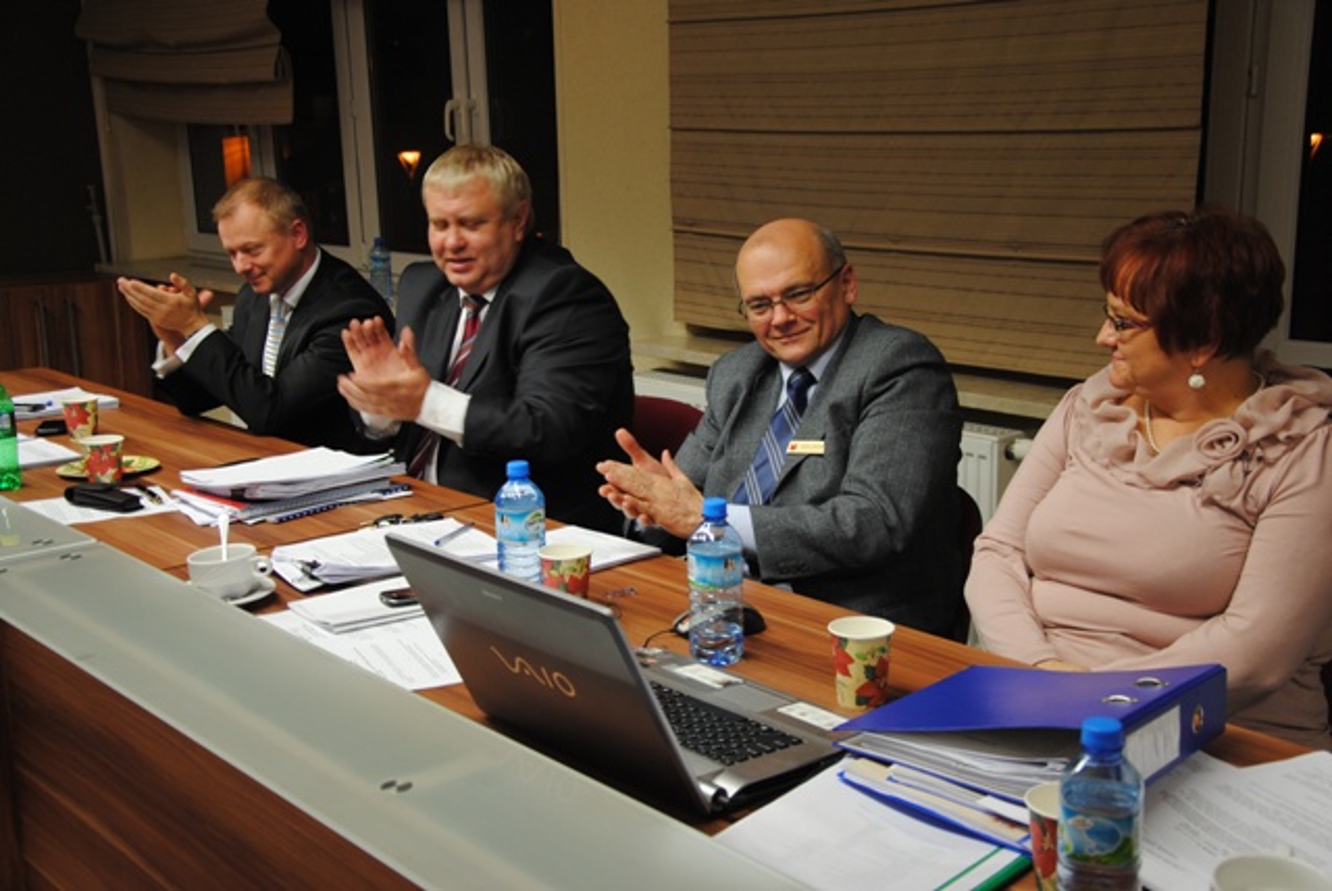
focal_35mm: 42
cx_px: 666
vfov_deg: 32.0
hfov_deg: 46.4
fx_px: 1555
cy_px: 446
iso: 320
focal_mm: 28
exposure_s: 1/30
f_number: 4
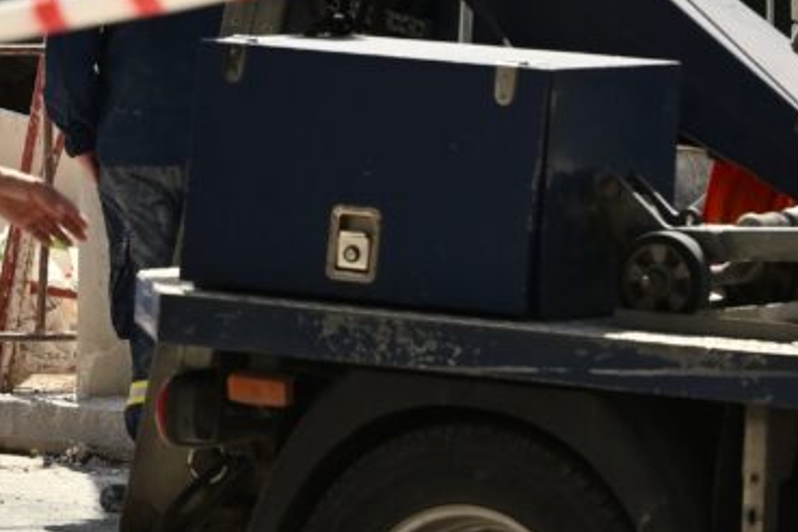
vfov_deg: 2.9
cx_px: 30
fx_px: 10373
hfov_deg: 4.4
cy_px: -50
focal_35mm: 468
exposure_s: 1/640
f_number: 8
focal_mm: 120
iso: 250
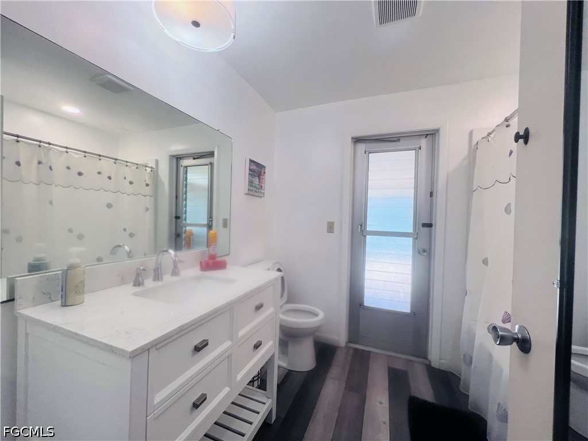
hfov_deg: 106.2
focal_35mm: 13
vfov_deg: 89.9
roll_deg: -1.4
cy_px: 220
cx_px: 294
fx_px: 221
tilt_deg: -1.7
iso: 100
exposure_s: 1/125
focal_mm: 1.57
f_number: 1.8
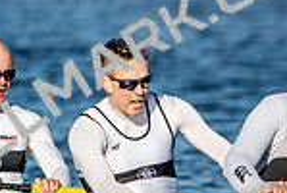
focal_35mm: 2333
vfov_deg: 0.6
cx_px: 539
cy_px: 180
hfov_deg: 0.9
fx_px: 18636
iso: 320
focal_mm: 600
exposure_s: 1/2000
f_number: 6.3
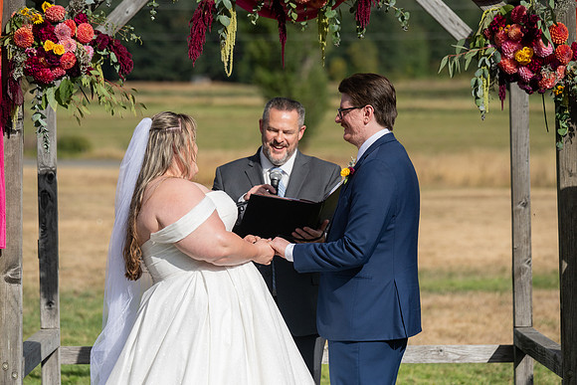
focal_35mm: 150
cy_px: 192
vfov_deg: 9.2
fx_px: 2405
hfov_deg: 13.7
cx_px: 288
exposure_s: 1/8000
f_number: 4.5
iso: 400
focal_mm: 150
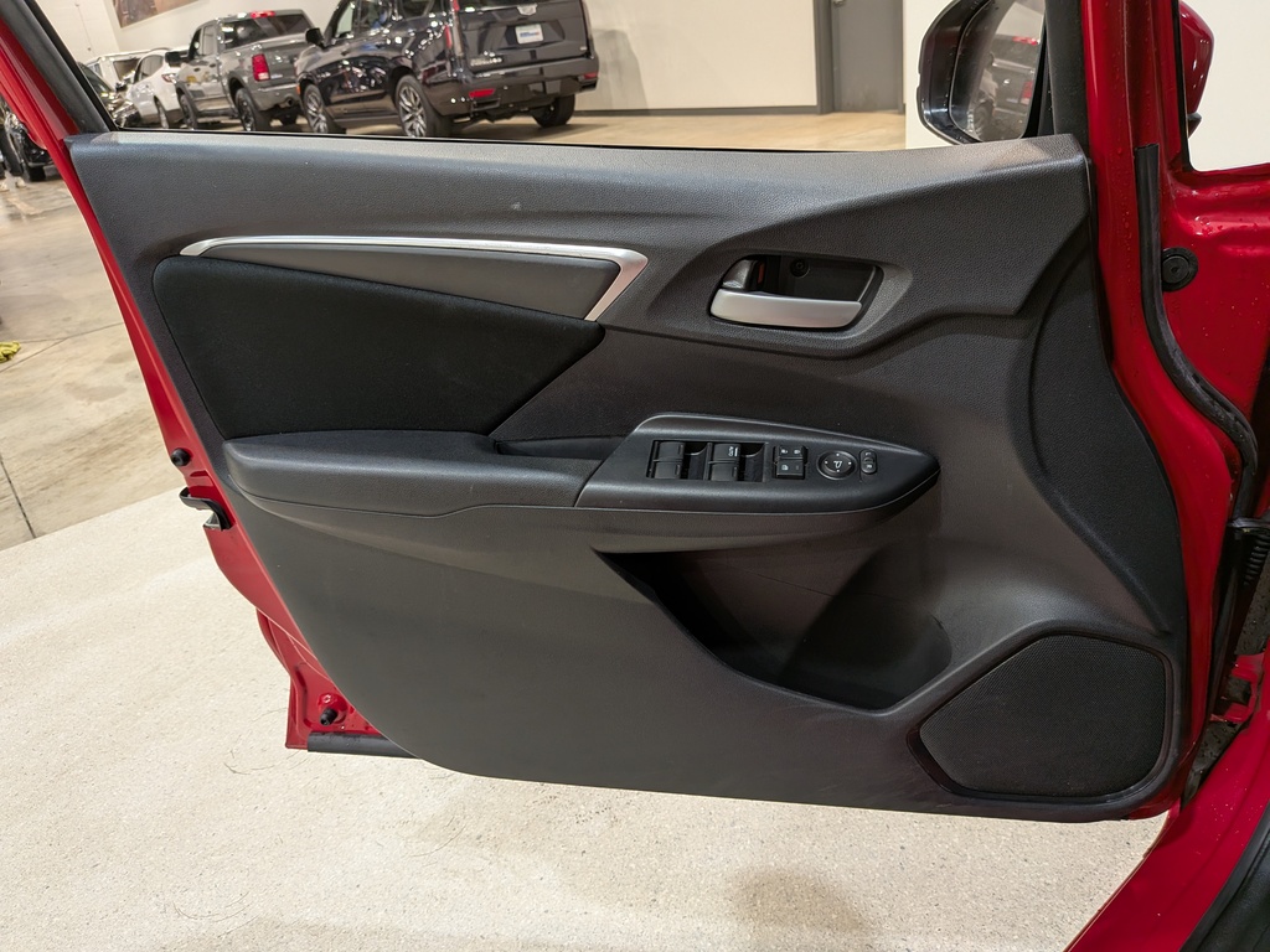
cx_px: 635
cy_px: 476
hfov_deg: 71.6
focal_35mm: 24
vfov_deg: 56.8
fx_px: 881
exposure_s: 1/120
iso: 136
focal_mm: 4.53
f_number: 1.7
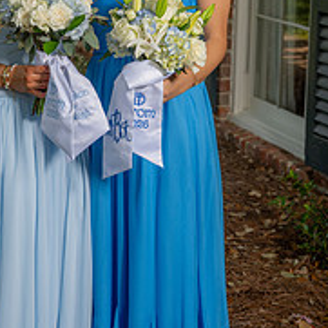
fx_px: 1018
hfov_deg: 18.3
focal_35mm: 95
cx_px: 116
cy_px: 121
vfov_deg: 18.3
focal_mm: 45
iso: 100
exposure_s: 1/160
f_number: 5
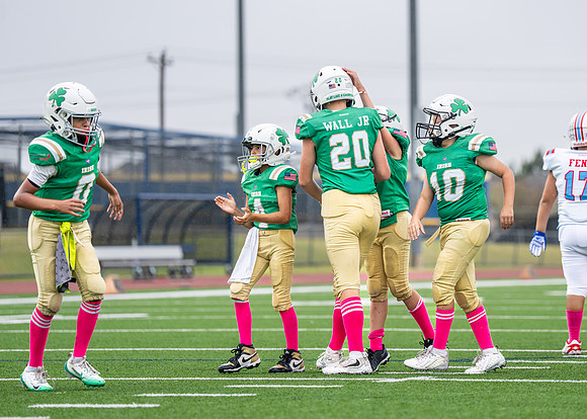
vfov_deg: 7.7
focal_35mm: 188
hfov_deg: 10.7
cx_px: 376
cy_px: 170
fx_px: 3125
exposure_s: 1/1000
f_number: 2.8
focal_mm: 146
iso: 400
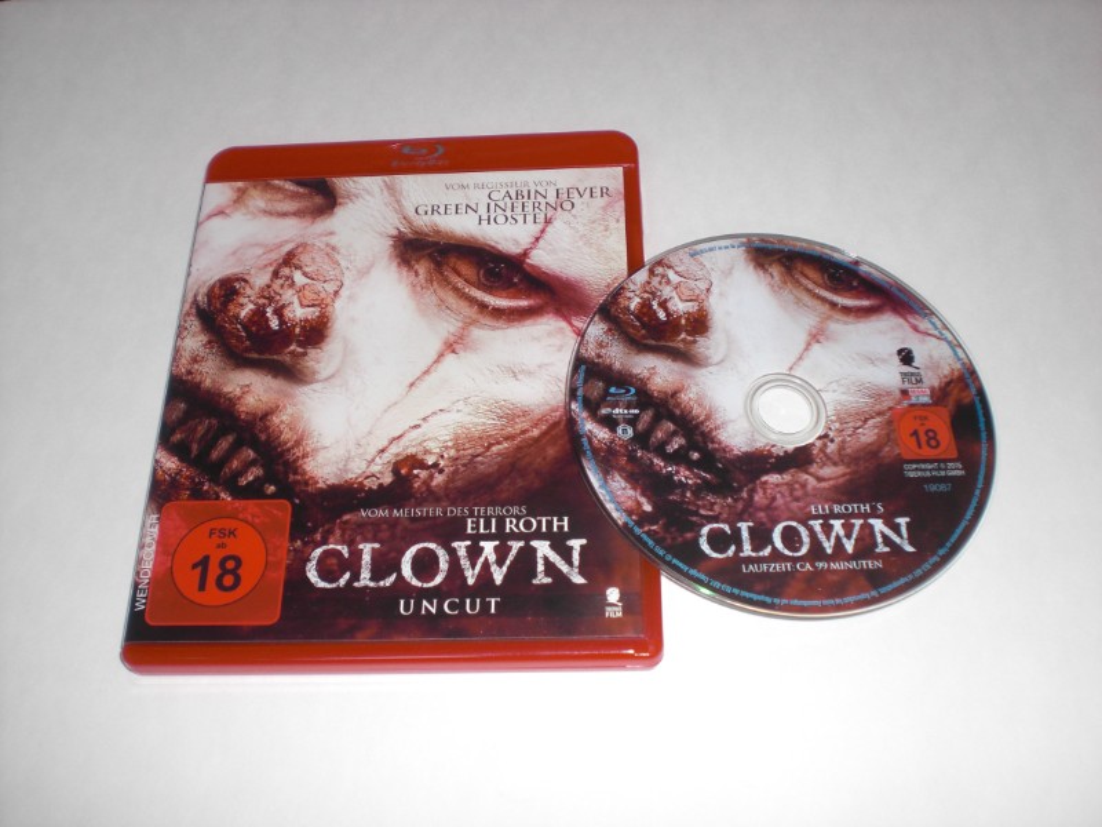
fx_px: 1210
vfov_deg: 37.7
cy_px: 414
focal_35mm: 38
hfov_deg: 49.0
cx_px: 551
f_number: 3.1
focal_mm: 6.3
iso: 100
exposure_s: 1/60
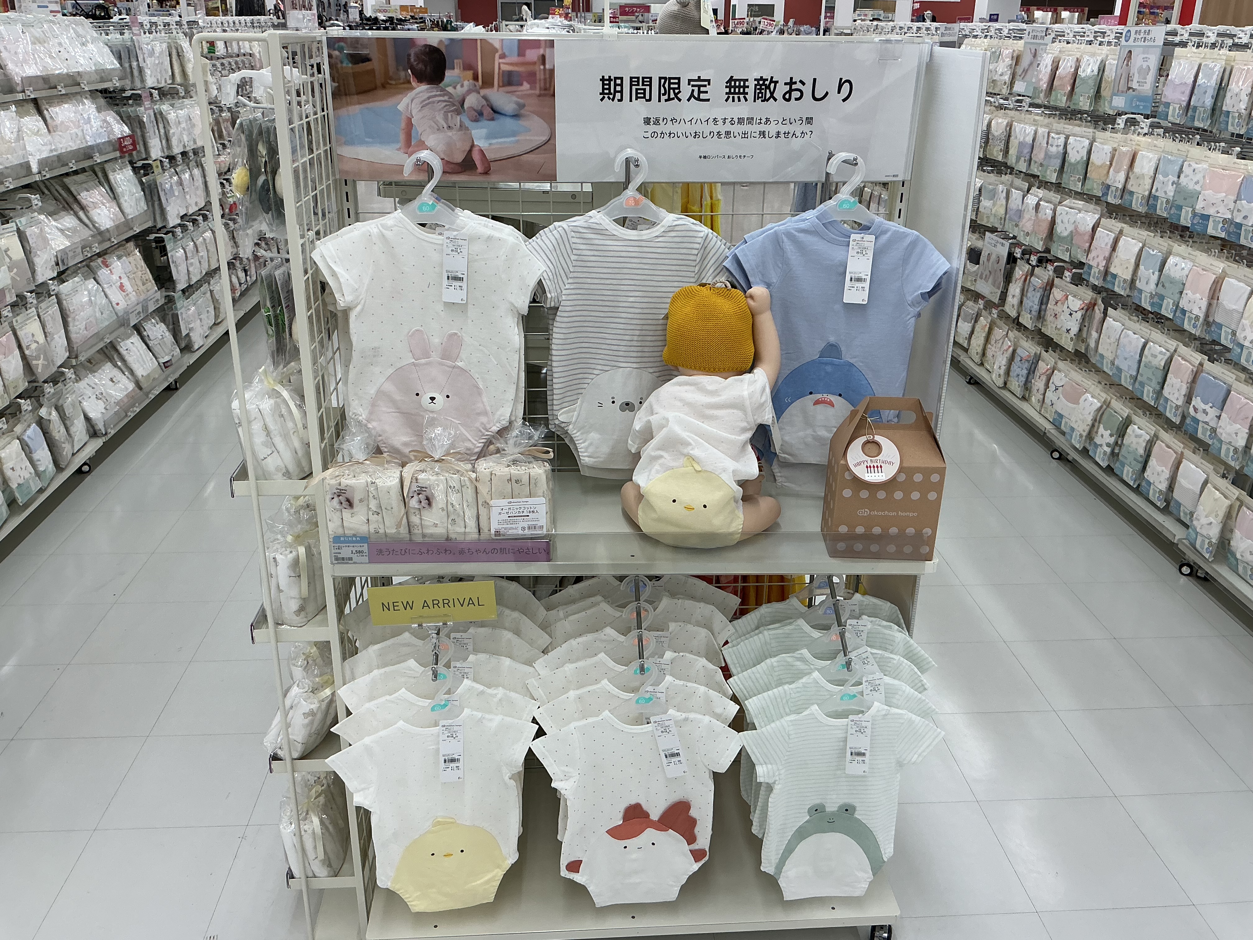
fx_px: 1050
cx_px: 626
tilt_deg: -21.7
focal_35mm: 29
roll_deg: -1.3
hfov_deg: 61.7
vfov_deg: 48.2
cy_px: 470
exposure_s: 1/100
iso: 32
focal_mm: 3
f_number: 1.8
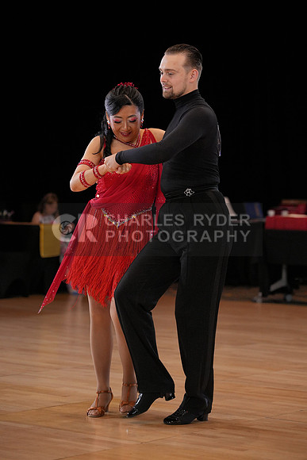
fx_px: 1483
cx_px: 154
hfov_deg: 11.8
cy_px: 230
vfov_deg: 17.6
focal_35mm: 116
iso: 2000
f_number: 3.5
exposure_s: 1/500
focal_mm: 116
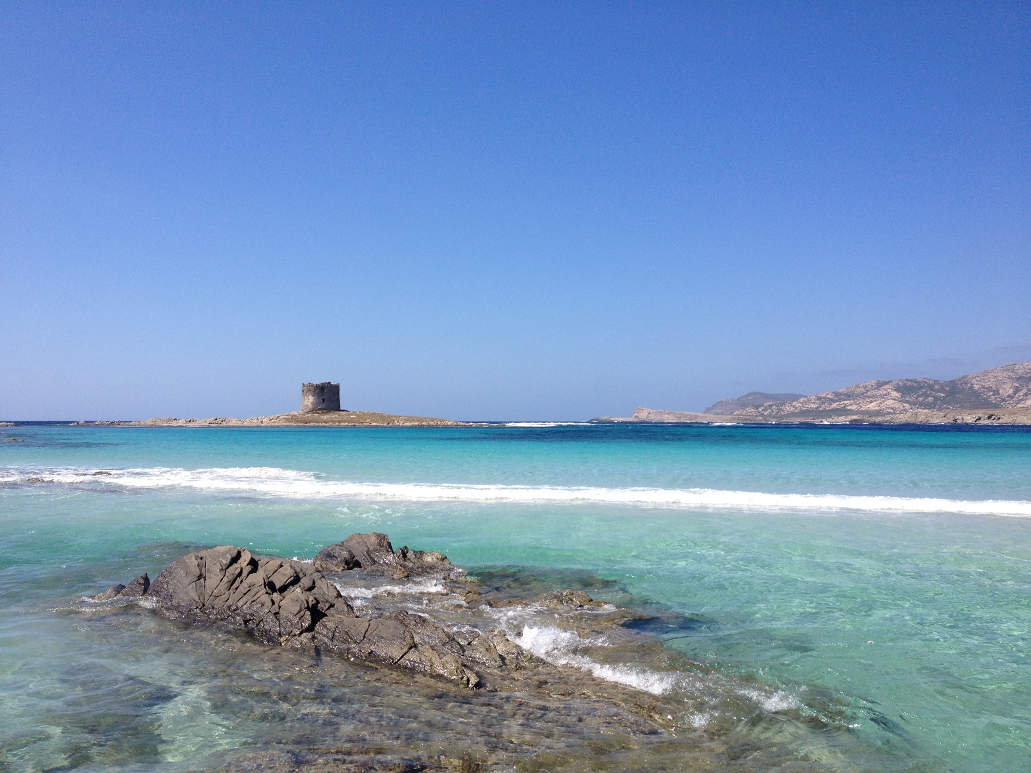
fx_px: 1042
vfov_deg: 40.7
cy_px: 386
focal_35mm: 35
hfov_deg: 52.6
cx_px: 516
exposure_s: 1/2208
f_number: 2.4
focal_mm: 4.28
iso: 50
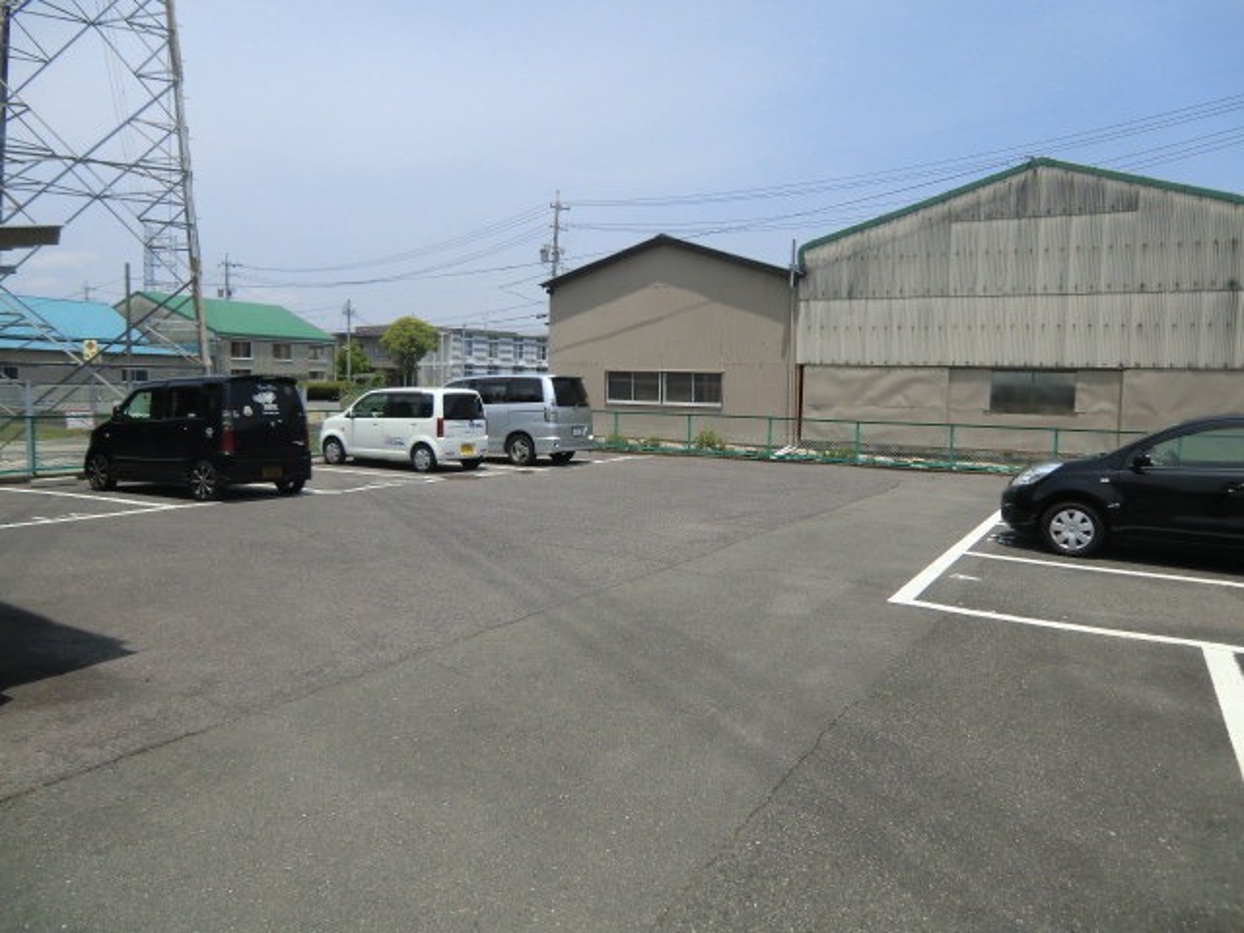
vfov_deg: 56.8
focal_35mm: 24
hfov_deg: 71.6
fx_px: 862
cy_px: 466
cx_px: 622
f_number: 7.5
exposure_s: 1/200
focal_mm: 4.3
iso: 64
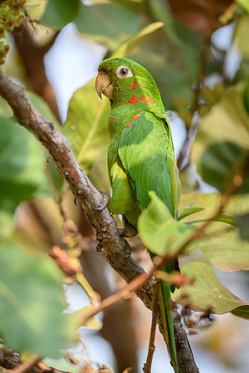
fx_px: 5187
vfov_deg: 4.1
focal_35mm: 500
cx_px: 124
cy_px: 186
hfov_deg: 2.7
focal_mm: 500
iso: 500
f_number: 4
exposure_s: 1/800
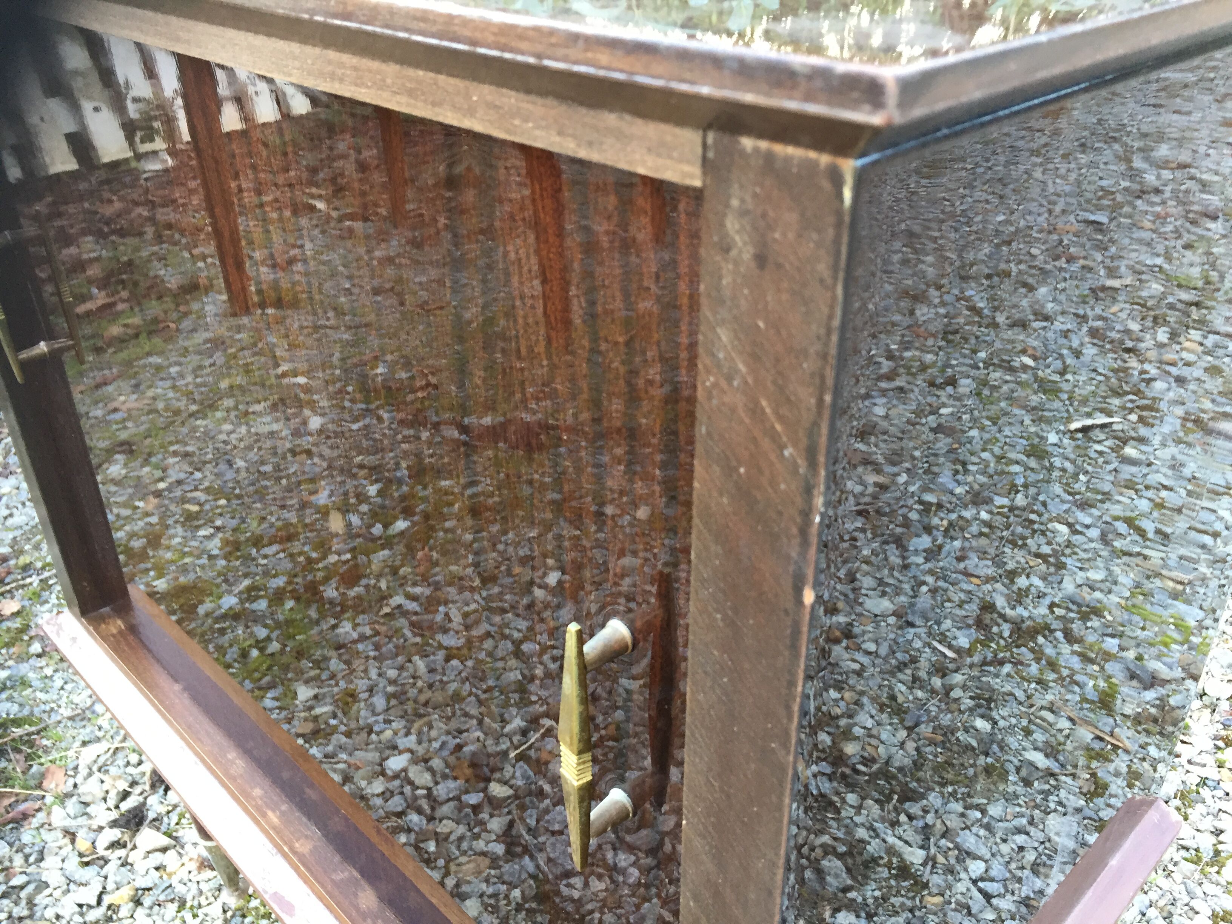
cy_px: 462
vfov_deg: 48.2
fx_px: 1032
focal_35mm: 29
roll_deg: -0.9
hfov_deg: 61.7
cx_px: 616
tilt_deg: -30.2
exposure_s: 1/33
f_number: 2.2
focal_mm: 4.15
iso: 64
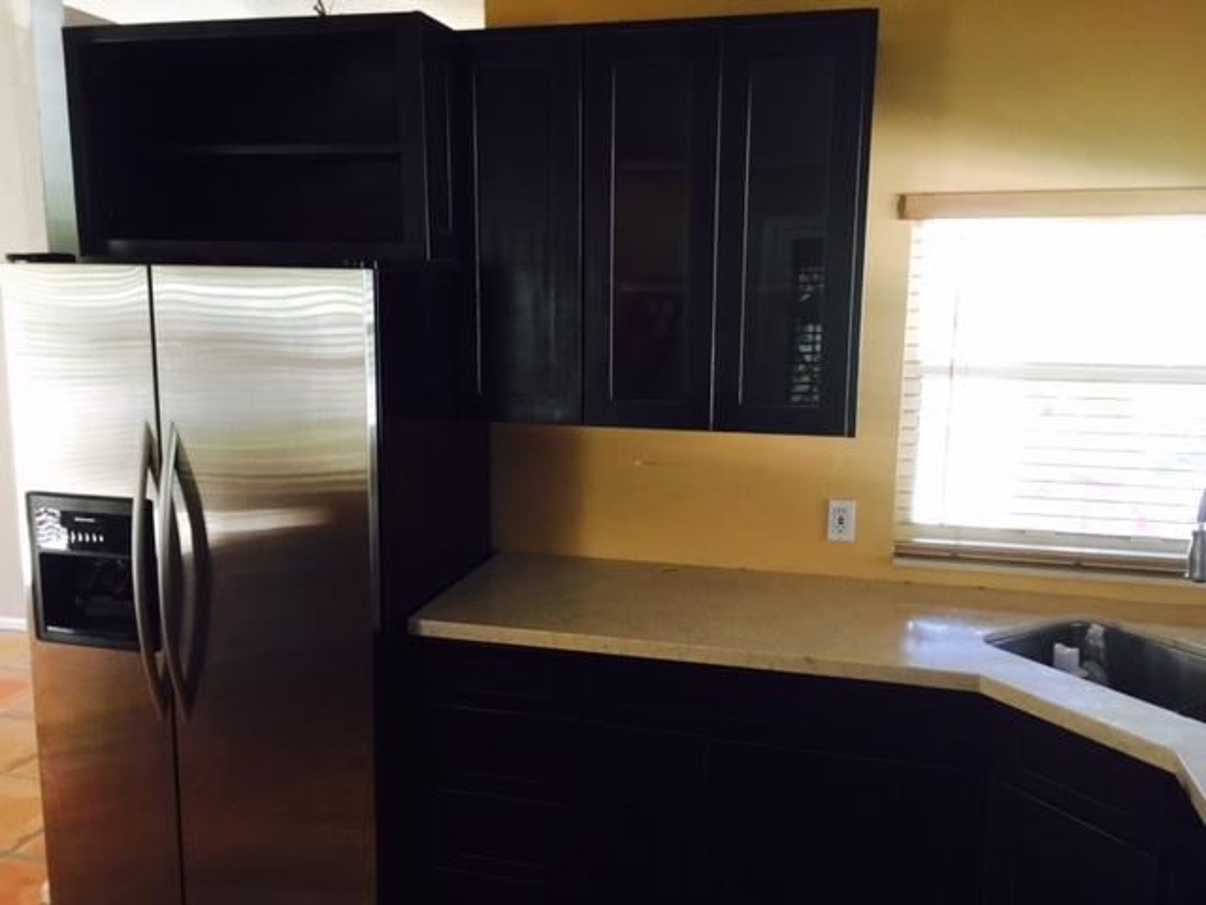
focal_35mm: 29
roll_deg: -1.3
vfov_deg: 48.2
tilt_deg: -9.6
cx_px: 603
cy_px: 452
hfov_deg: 61.7
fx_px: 1010
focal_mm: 4.15
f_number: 2.2
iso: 100
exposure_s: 1/10
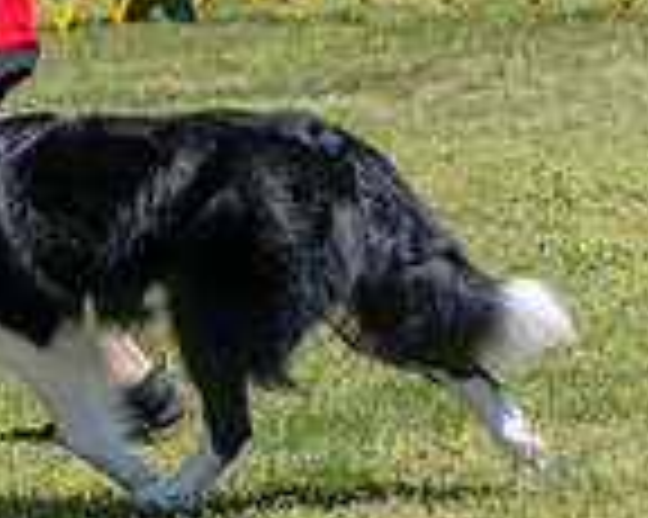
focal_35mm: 265
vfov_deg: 5.8
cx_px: 189
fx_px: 5079
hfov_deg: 7.3
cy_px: -259
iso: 500
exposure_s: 1/1600
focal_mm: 70
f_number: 7.1
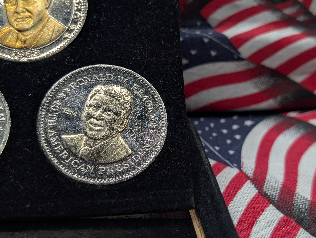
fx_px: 448
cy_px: 119
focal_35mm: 49
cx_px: 158
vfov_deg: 29.7
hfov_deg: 38.9
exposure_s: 1/85.4
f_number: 1.68
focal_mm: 6.9
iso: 19
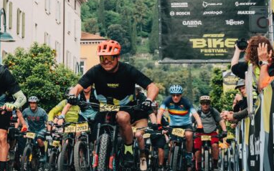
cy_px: -18
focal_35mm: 143
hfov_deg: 13.6
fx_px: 1067
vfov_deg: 9.1
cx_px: -164
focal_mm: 35.7
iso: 320
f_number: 3.5
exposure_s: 1/1000
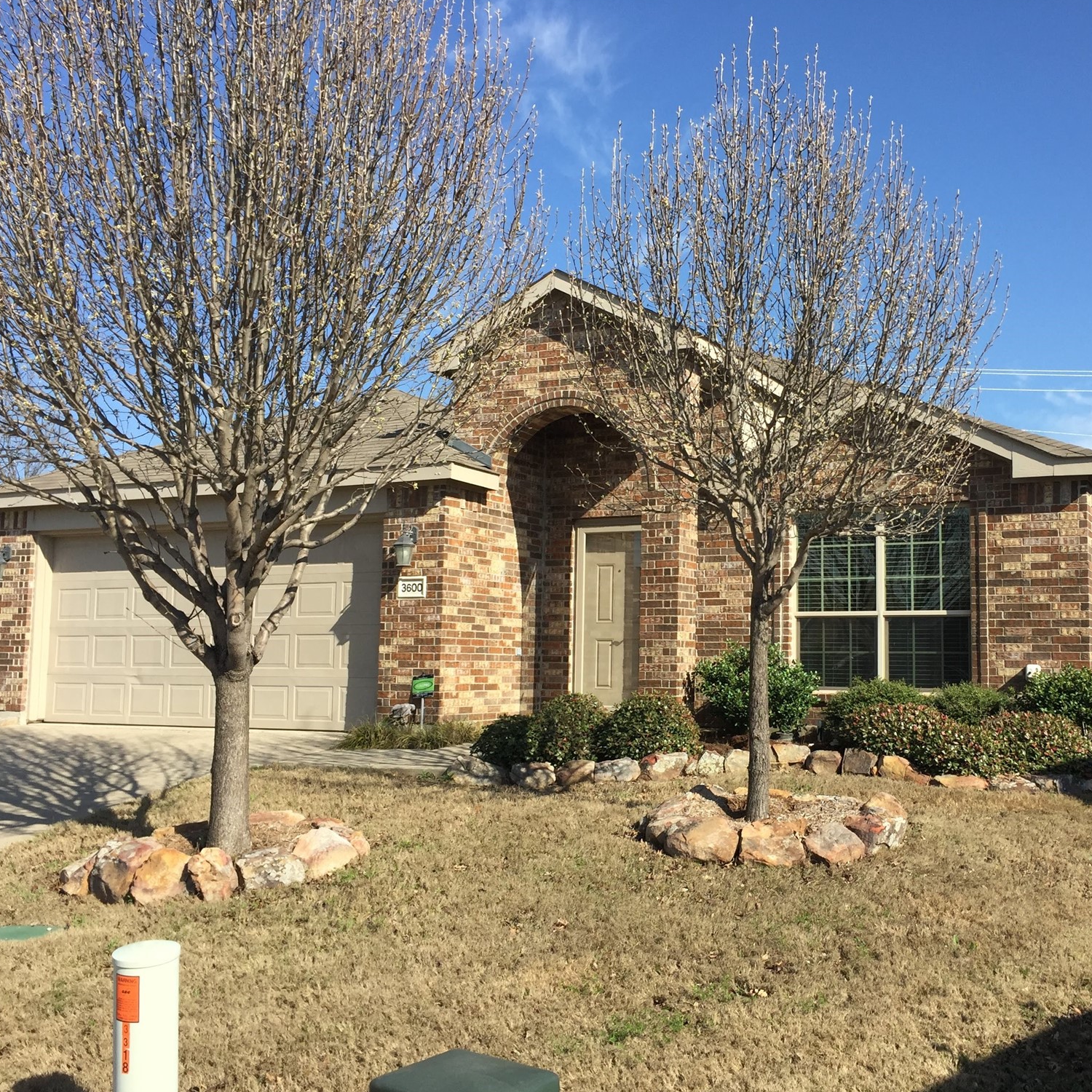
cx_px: 693
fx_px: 1249
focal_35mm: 35
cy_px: 550
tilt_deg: +5.6
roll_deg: -0.8
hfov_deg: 46.7
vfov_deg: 47.2
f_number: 2.2
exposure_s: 1/1721
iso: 32
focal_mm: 4.15
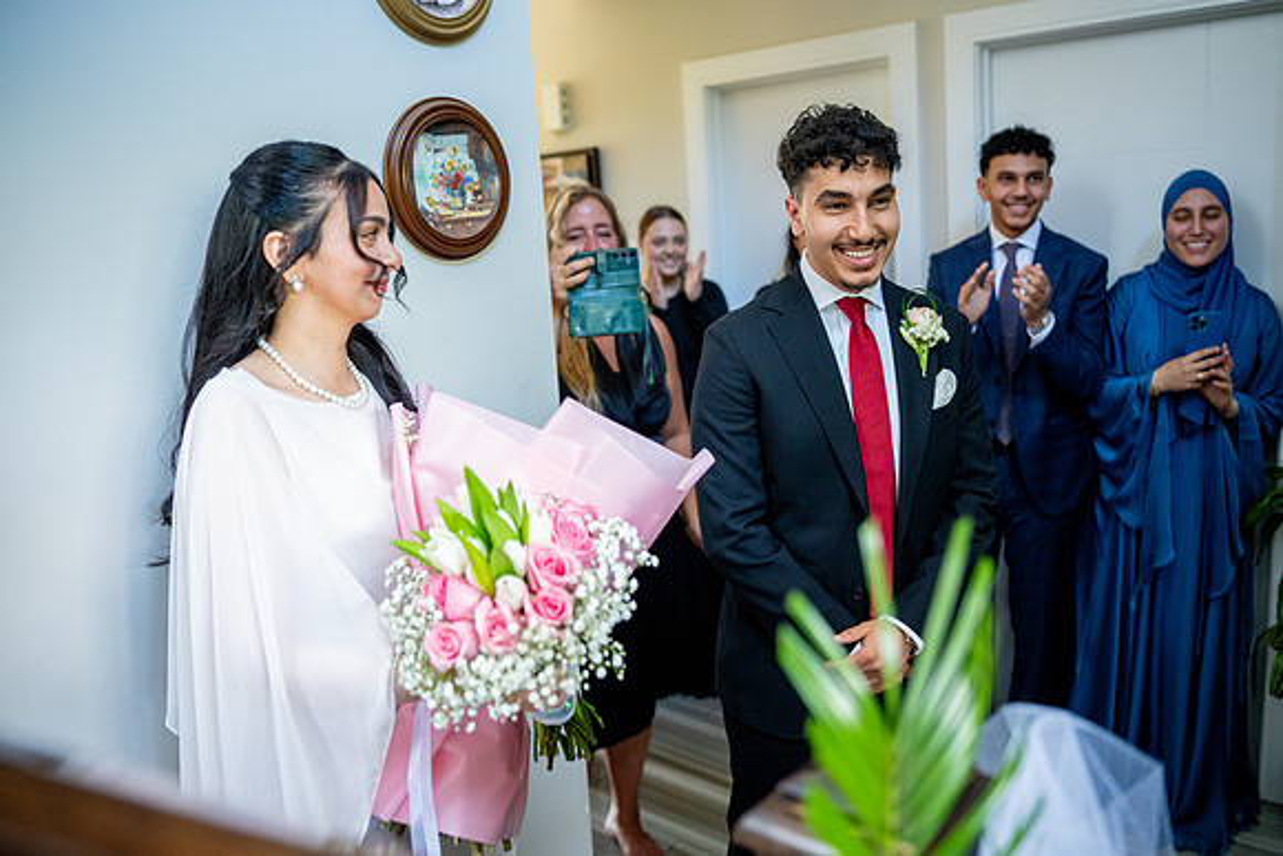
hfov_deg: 65.5
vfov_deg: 46.4
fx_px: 998
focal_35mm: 28
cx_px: 642
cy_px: 428
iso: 3200
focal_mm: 28
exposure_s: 1/250
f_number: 2
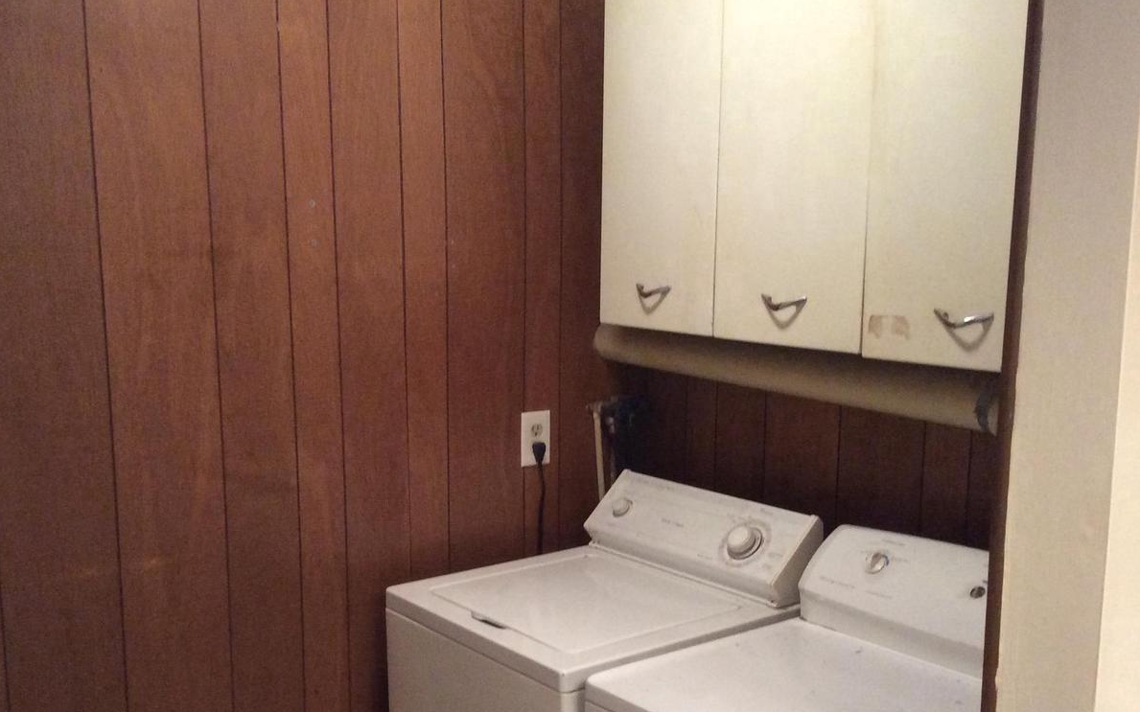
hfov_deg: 48.2
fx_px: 1274
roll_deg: +0.3
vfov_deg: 31.1
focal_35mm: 41
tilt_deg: -9.4
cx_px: 558
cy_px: 433
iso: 250
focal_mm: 3.3
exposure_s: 1/24
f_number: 2.4
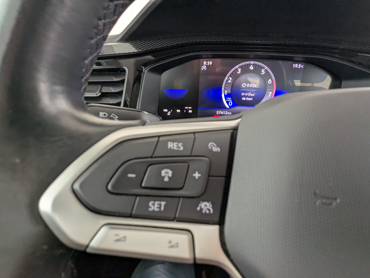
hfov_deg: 94.4
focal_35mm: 16
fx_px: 171
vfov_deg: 78.2
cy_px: 139
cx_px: 185
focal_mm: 2.35
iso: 163
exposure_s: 1/52.3
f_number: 2.2
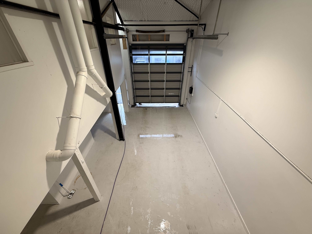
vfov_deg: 85.7
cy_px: 117
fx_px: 126
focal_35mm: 14
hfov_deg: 102.1
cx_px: 156
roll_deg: -0.3
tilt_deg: -32.4
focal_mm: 2.22
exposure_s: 1/100
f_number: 2.2
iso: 100
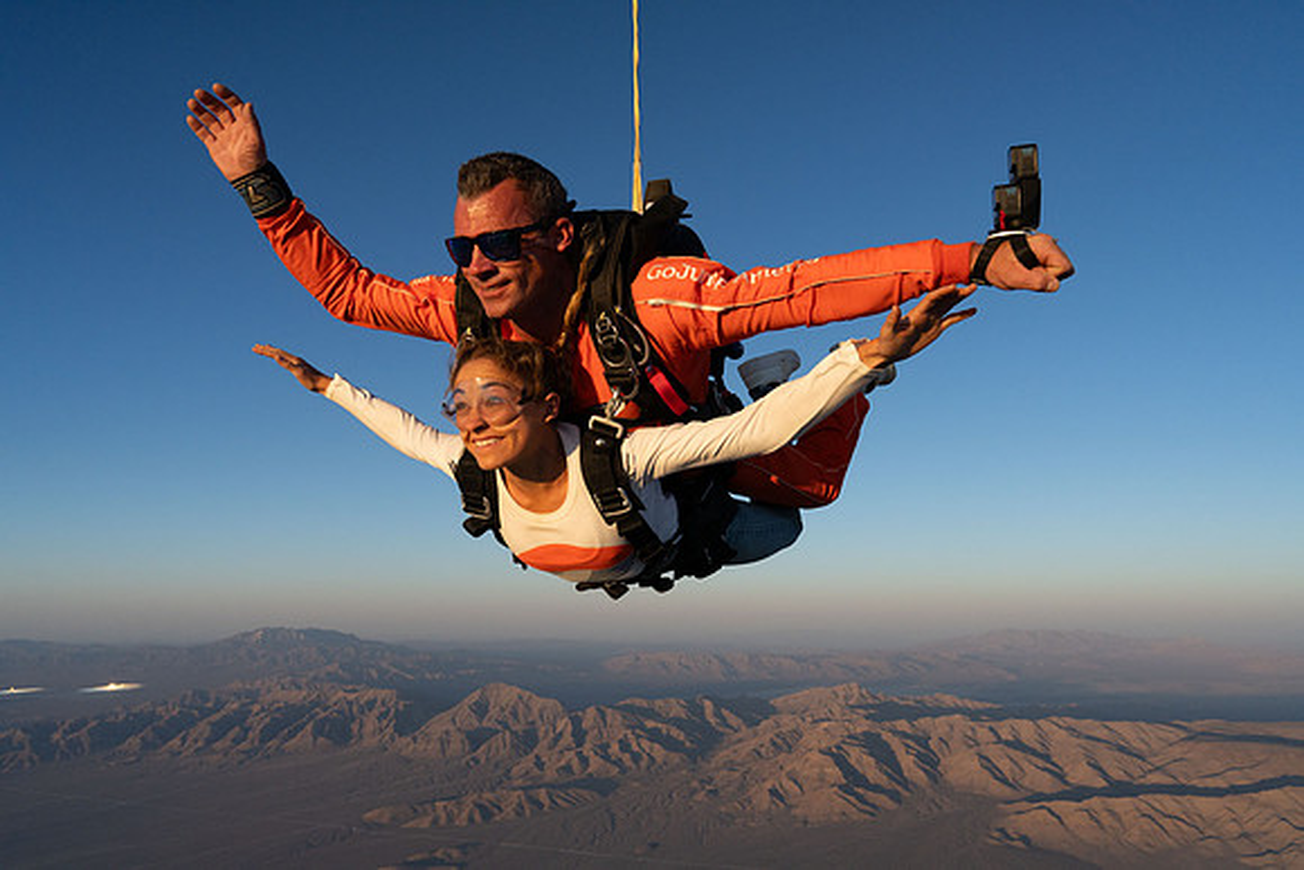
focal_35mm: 24
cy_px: 435
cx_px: 652
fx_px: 869
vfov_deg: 53.2
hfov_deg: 73.7
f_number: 8
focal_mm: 24
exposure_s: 1/2000
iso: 1250
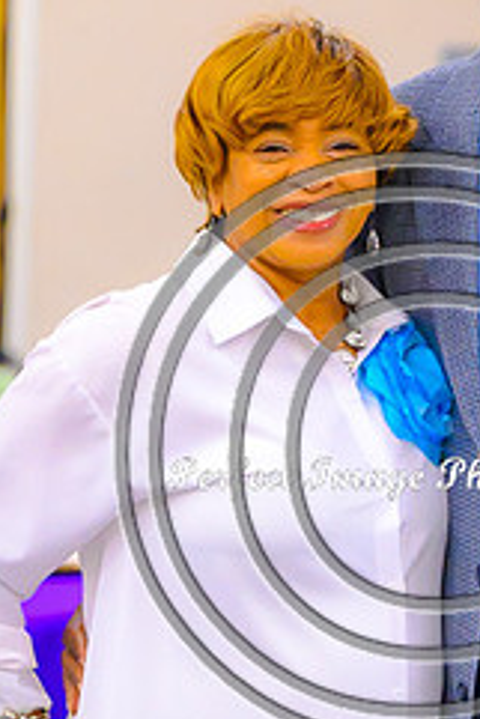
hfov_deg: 7.0
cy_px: 474
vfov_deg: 10.5
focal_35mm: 196
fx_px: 3914
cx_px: 414
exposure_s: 1/200
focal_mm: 70
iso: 5000
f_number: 2.8
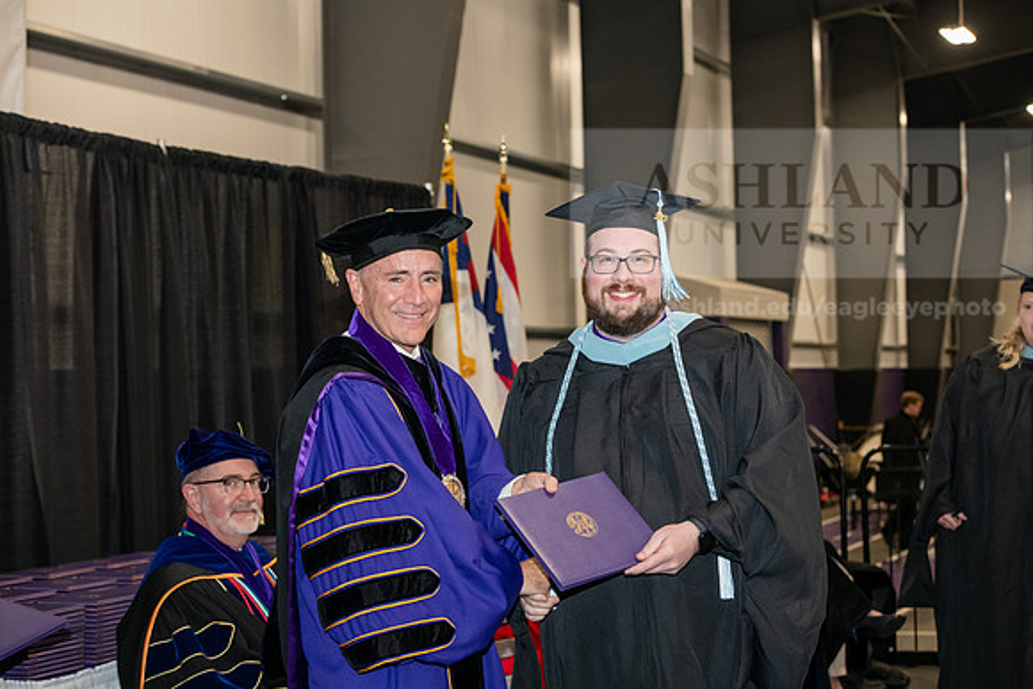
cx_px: 516
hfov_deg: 28.8
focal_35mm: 70
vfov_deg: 19.5
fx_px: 2009
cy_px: 344
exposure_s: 1/200
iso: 2500
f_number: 5.6
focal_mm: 70
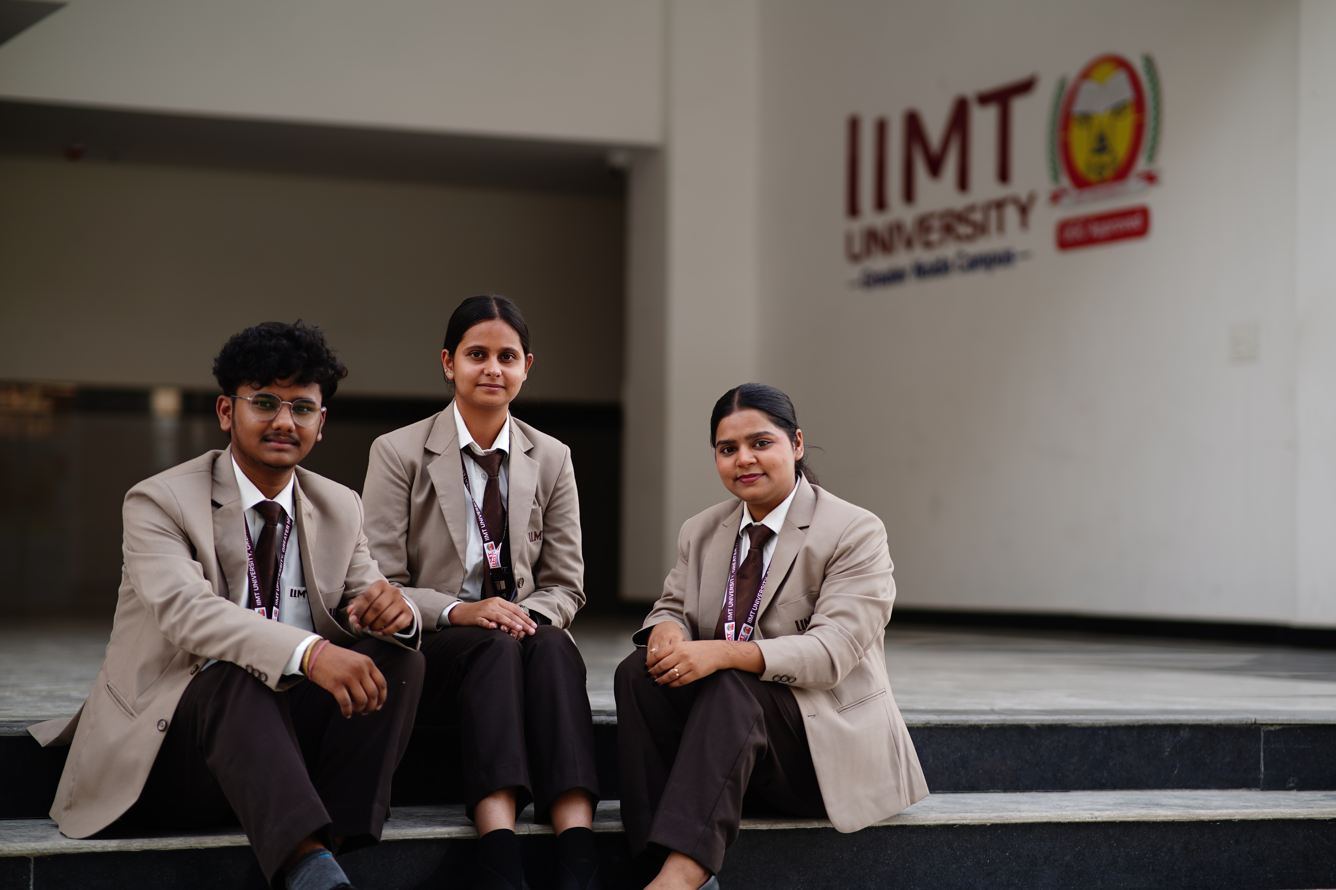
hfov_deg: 23.6
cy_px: 445
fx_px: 3191
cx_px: 673
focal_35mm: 86
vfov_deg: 15.9
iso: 50
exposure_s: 1/250
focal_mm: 85
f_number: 1.8
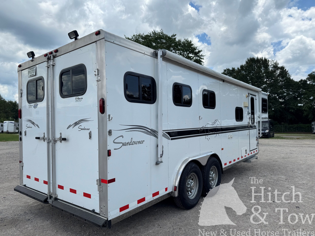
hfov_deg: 71.6
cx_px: 158
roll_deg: +0.0
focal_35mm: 24
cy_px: 118
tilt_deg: +2.0
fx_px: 218
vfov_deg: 56.8
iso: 80
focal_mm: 6.76
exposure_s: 1/4608
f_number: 1.78
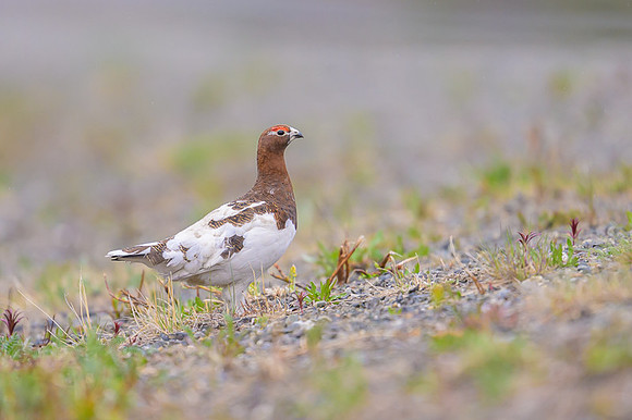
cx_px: 306
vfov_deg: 1.4
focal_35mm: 1015
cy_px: 166
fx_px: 17815
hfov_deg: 2.0
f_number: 4
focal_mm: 560
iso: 800
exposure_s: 1/1600
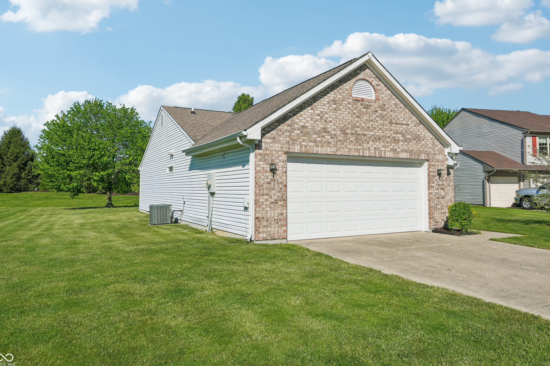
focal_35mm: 26
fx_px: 397
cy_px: 165
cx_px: 297
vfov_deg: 49.5
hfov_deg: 69.3
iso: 100
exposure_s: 1/640
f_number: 8
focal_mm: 23
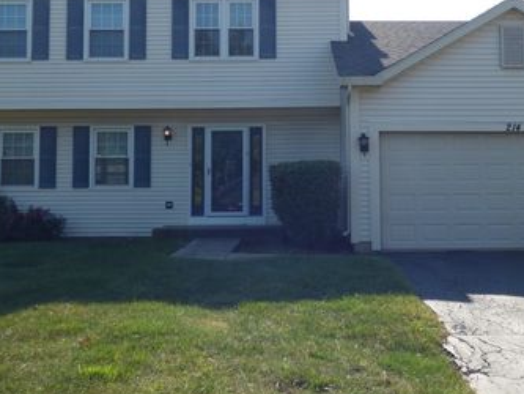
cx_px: 305
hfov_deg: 39.5
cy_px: 155
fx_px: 727
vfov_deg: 30.2
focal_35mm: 48
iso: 100
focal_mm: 5.78
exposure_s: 1/500
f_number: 4
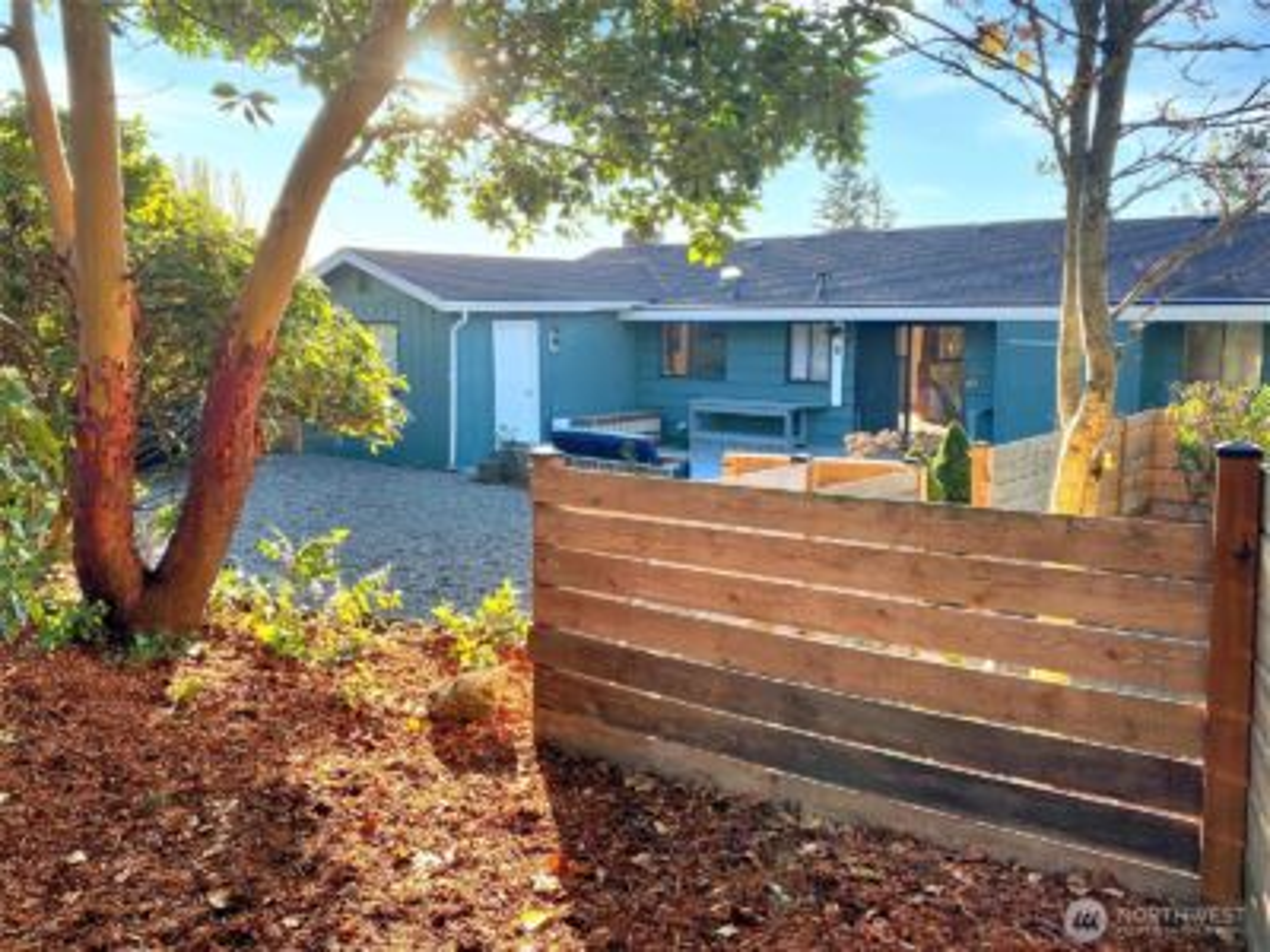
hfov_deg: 67.3
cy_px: 476
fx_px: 954
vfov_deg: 53.1
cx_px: 635
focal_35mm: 26
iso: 32
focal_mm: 4.25
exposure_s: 1/437
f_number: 1.8
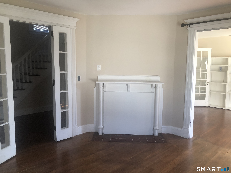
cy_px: 86
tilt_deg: -6.9
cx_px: 116
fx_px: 187
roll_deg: +0.5
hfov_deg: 63.4
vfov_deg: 49.7
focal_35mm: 28
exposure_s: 1/30
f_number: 1.8
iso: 32
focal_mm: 4
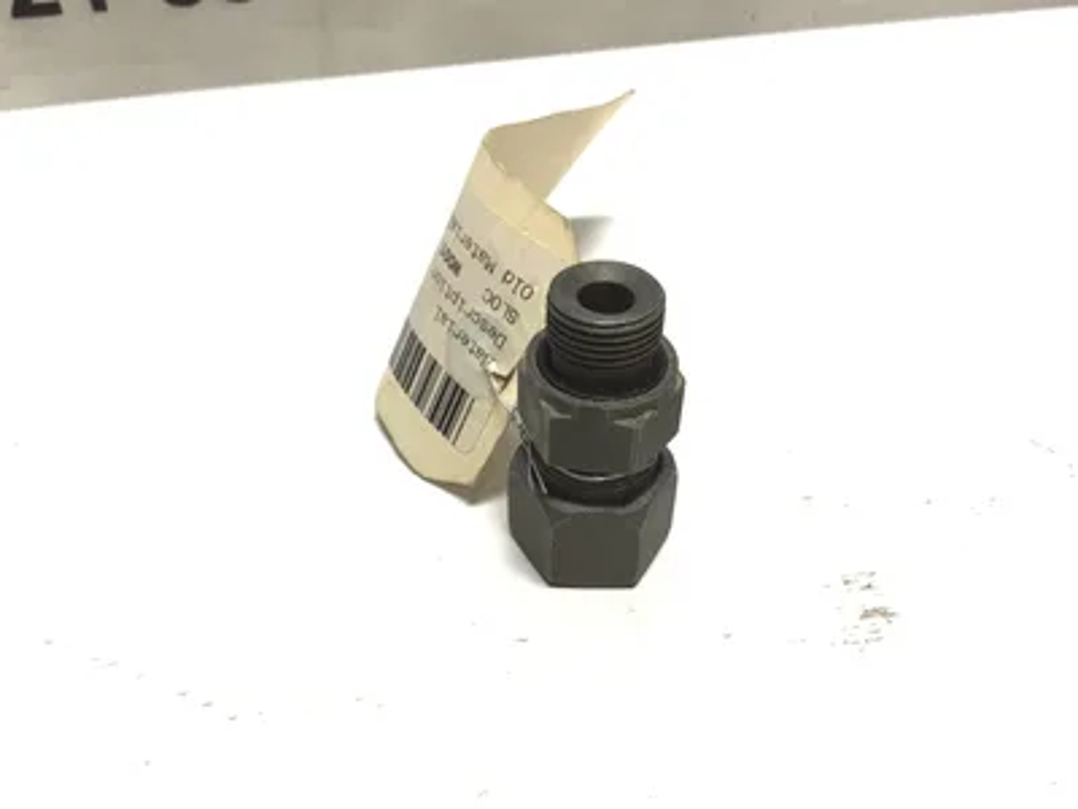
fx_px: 965
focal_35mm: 31
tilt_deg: -40.6
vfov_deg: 45.4
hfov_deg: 58.4
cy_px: 404
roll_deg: +0.4
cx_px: 539
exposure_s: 1/120
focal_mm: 3.3
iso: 32
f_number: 2.4
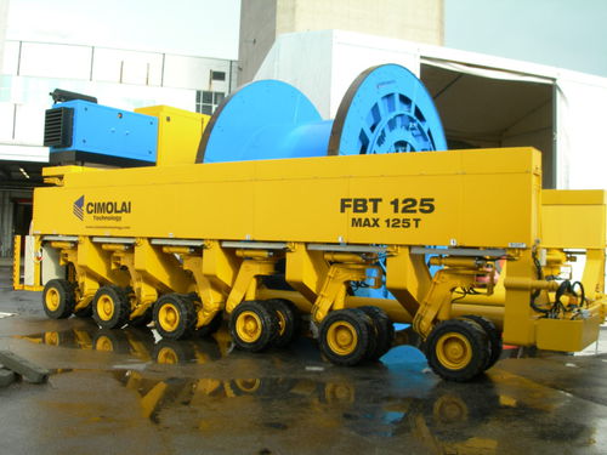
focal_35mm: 38
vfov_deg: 37.7
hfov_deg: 49.0
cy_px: 228
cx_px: 304
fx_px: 666
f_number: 4.8
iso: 50
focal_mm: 7.8
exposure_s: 1/83.6
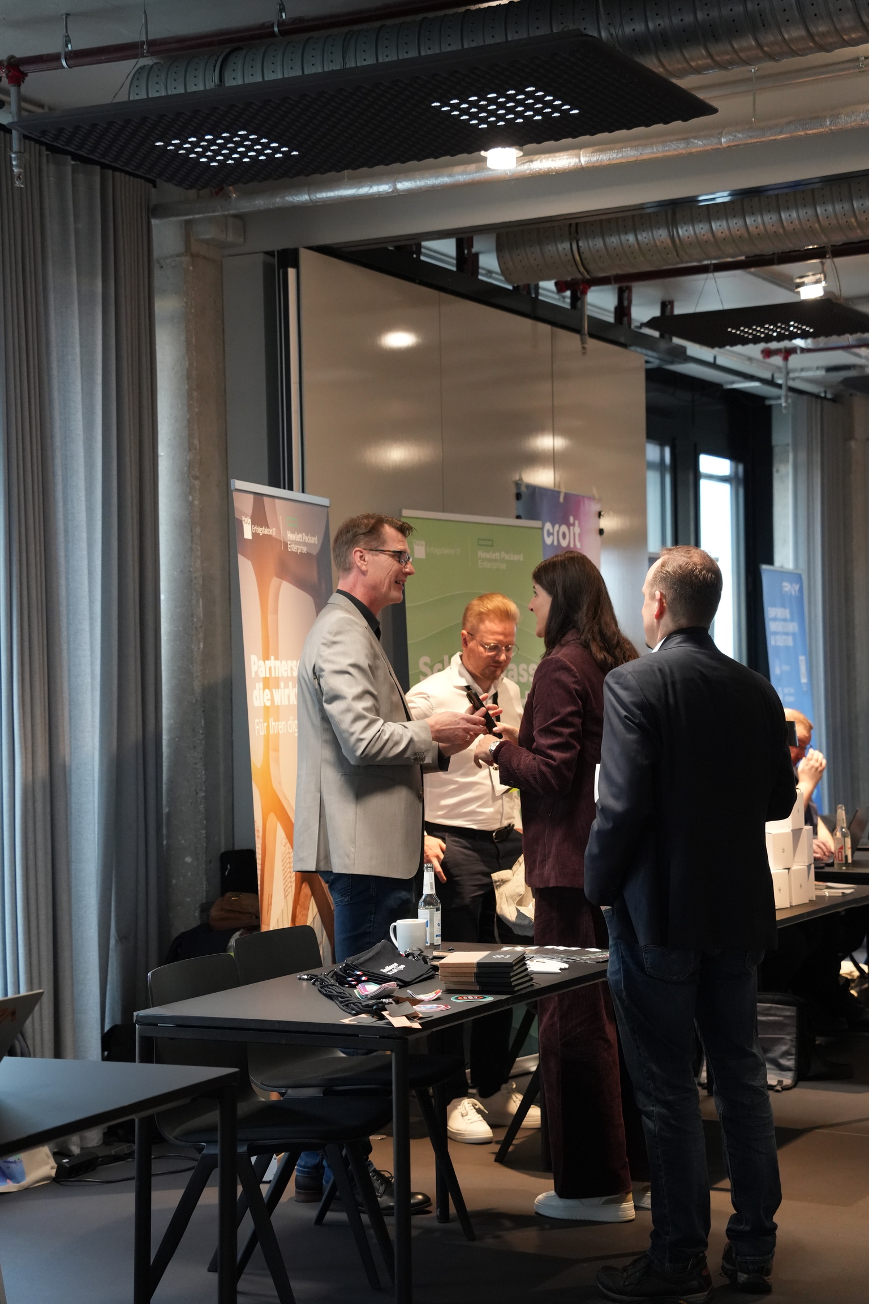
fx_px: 2209
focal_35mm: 61
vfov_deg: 32.9
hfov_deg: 22.3
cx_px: 434
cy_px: 652
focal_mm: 61
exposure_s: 1/160
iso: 4000
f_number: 4
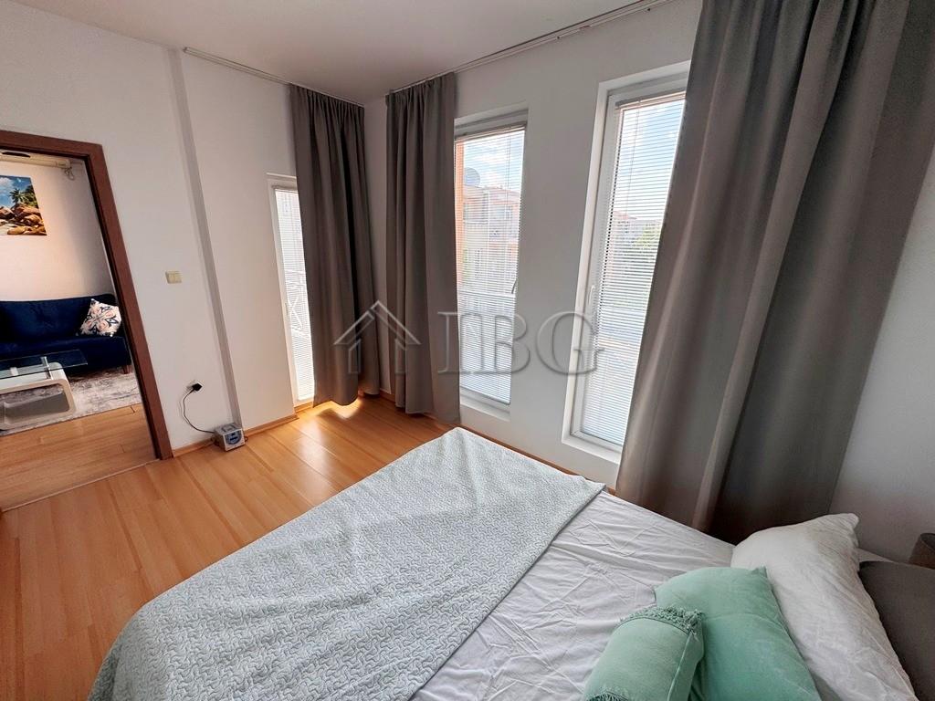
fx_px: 378
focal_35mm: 14
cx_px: 468
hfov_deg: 102.1
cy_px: 350
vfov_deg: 85.7
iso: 40
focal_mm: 2.22
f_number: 2.2
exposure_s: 1/126
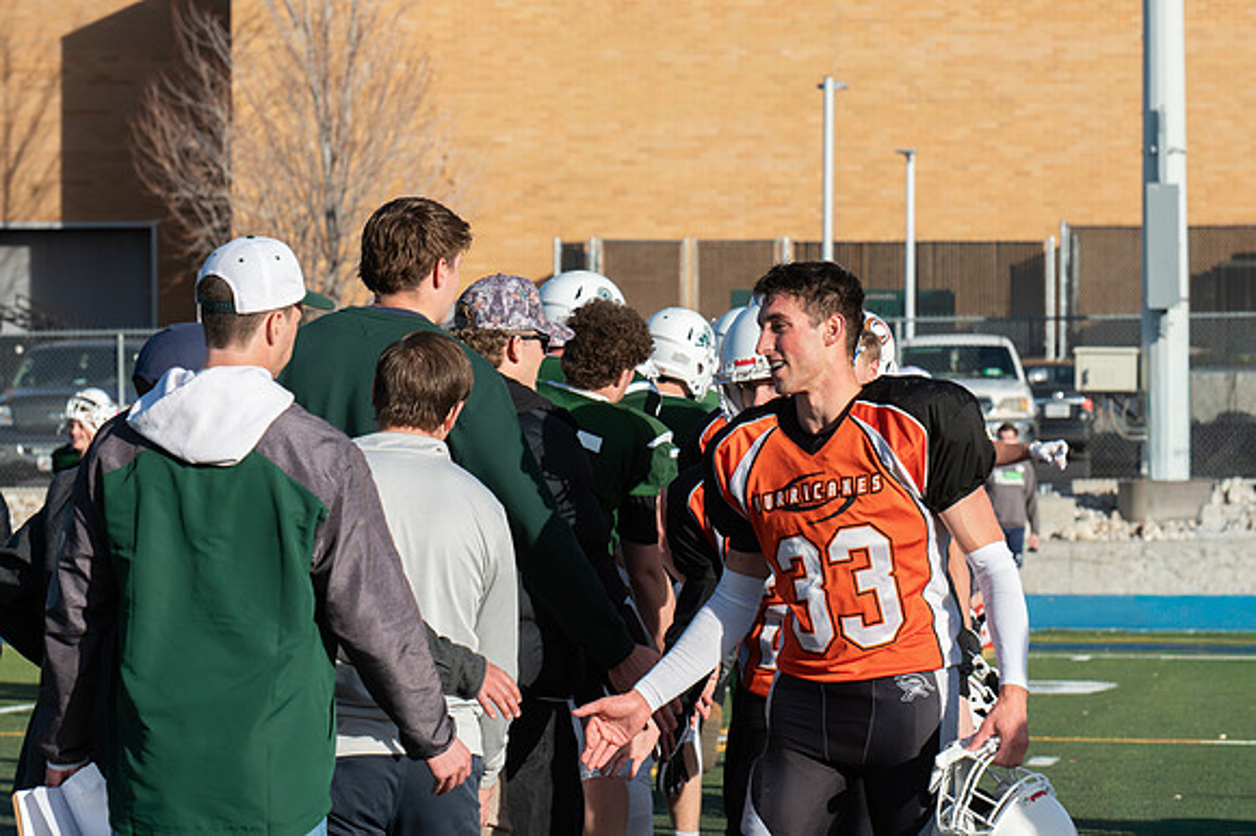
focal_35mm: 164
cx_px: 690
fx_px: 5715
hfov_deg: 12.5
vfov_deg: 8.4
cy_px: 347
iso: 1600
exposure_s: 1/3200
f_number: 6.3
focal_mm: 140
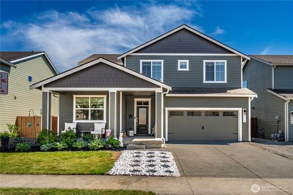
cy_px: 98
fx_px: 155
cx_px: 146
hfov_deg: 86.9
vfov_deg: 64.6
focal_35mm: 19
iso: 80
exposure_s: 1/160
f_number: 7.1
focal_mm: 19
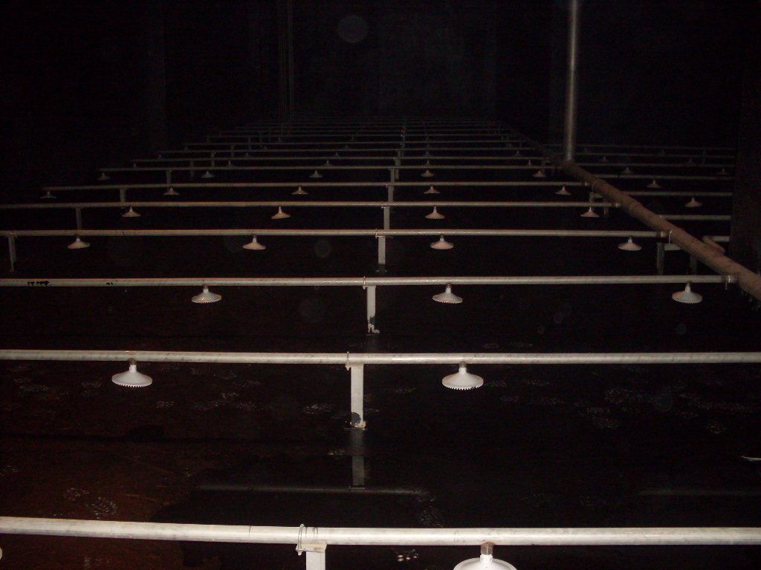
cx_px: 380
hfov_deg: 49.0
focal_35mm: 38
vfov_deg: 37.7
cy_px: 285
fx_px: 835
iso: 240
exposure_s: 1/45
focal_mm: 6.3
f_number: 2.8
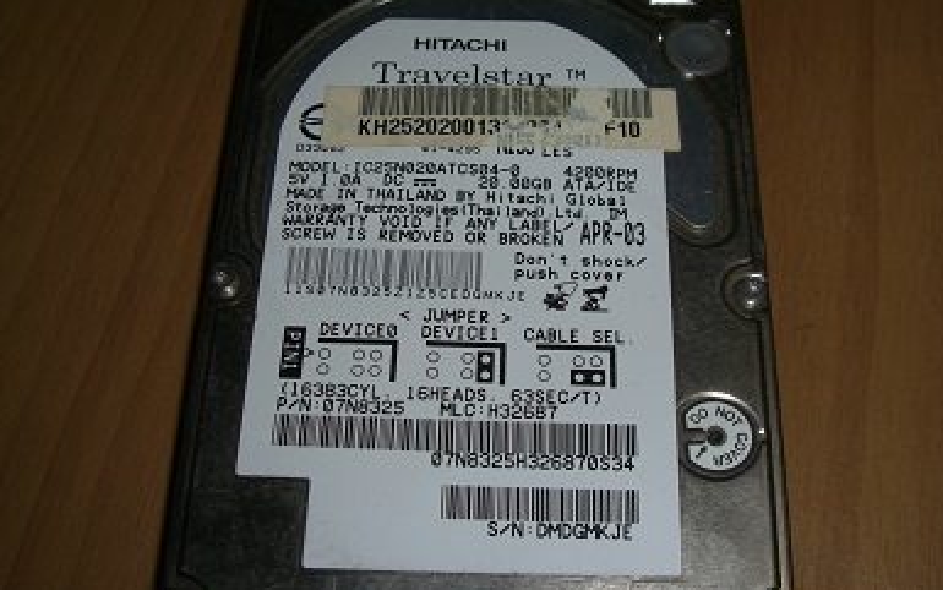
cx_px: 532
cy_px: 293
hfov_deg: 42.5
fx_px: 1208
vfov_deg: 27.5
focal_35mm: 47
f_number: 5.6
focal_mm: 7.9
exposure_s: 1/30
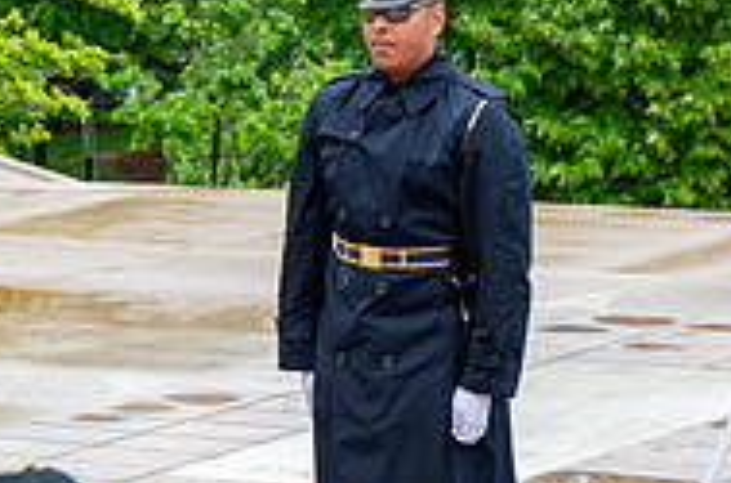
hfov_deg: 8.5
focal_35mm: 243
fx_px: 4922
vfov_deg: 5.6
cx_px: 70
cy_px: 294
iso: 160
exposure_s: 1/100
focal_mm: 79
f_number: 6.3
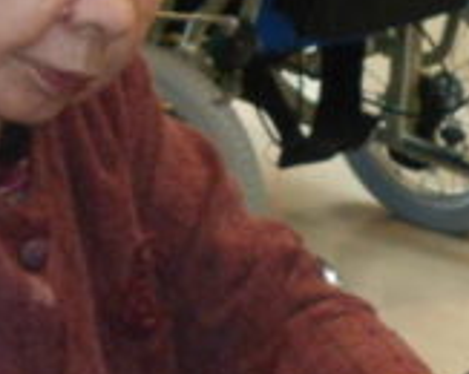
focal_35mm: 273
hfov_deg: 7.1
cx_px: 282
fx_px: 3785
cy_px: 325
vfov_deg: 5.7
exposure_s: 1/60
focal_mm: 13.5
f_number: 5.8
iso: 400
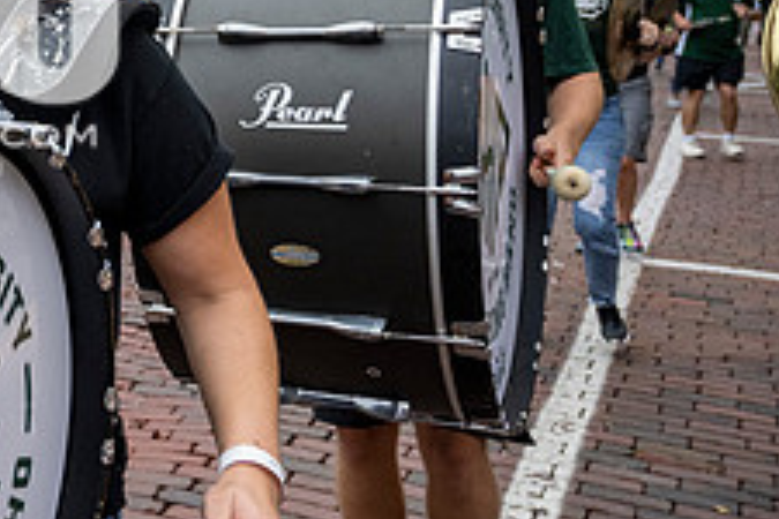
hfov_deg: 28.4
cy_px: 12
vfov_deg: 21.2
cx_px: -142
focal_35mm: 62
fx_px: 1342
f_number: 4
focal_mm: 24
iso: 1000
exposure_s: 1/1600
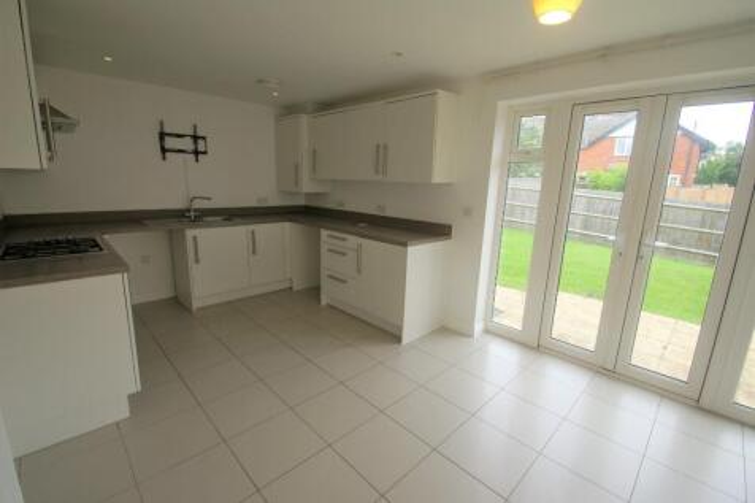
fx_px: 314
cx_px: 378
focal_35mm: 15
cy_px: 252
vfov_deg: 77.3
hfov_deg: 100.4
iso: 100
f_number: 6.3
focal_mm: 10
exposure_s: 1/60
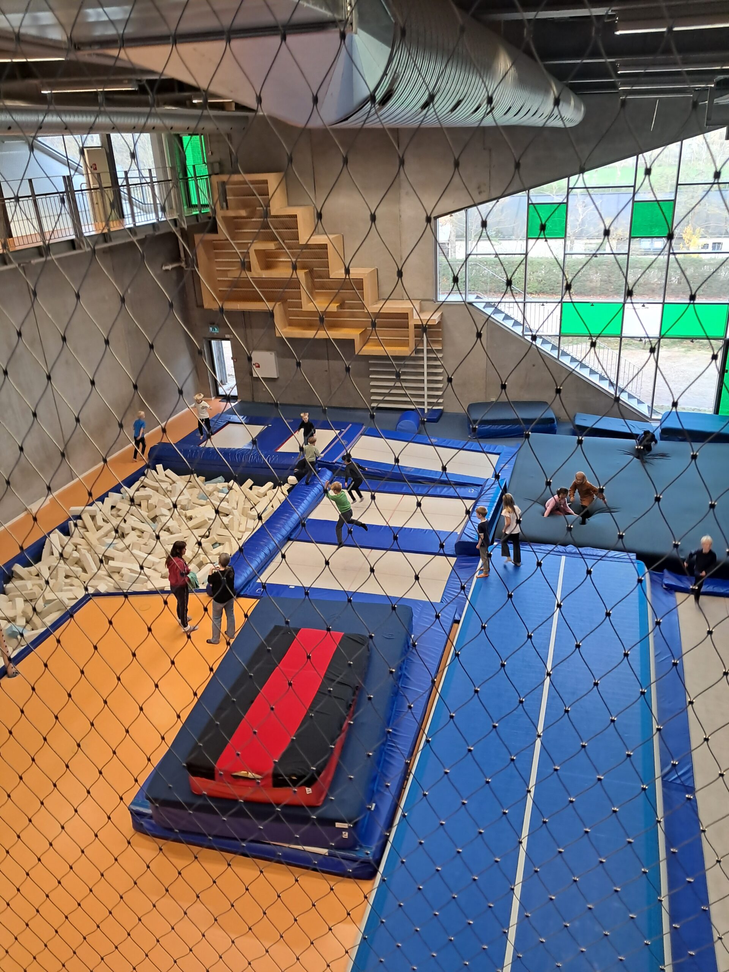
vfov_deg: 65.3
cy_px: 486
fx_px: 758
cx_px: 364
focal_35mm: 27
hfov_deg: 51.4
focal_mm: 4
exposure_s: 1/50
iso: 125
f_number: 1.8
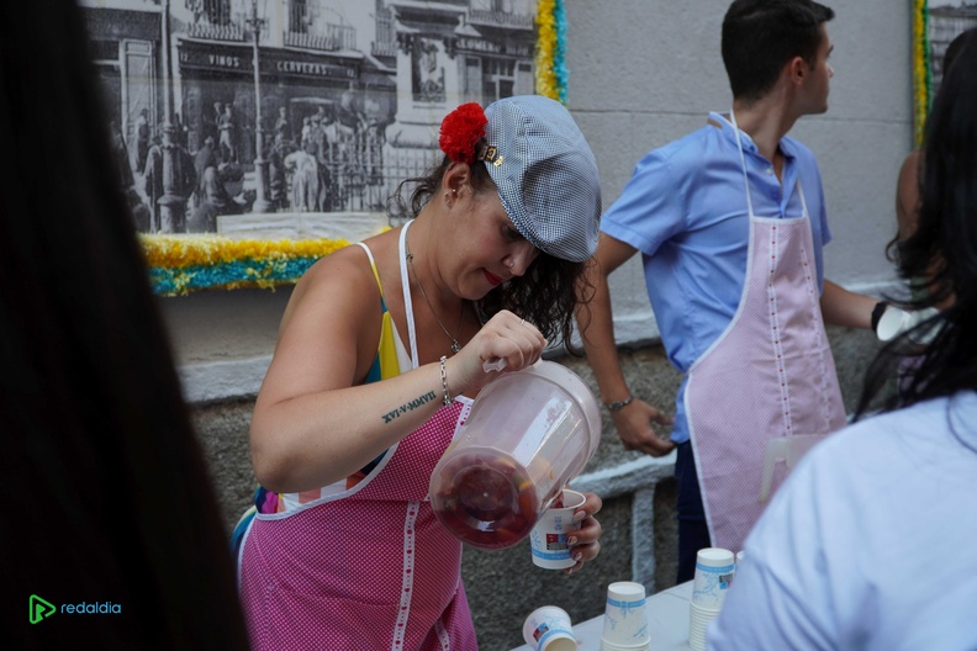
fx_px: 1140
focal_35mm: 42
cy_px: 326
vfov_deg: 31.9
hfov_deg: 46.4
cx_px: 488
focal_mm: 28
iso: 160
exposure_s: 1/50
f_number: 4
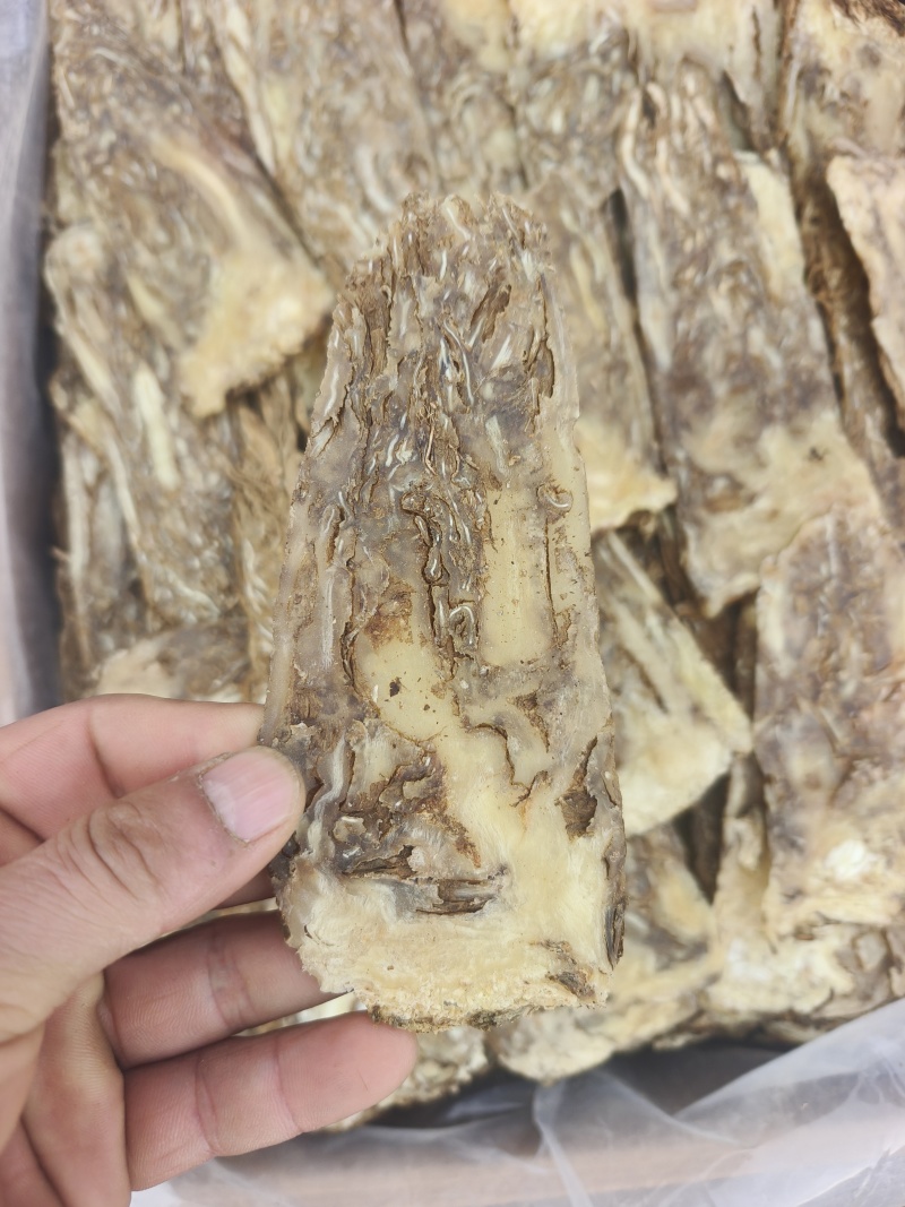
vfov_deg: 73.9
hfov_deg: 58.9
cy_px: 604
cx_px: 452
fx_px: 802
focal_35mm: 23
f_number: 1.6
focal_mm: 6.06
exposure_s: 1/200
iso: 100
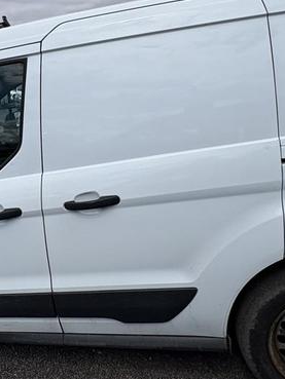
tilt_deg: -5.8
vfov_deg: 53.5
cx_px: 81
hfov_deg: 40.9
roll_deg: +3.2
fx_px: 373
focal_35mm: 34
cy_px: 148
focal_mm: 2.22
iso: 50
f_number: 2.2
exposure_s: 1/5263
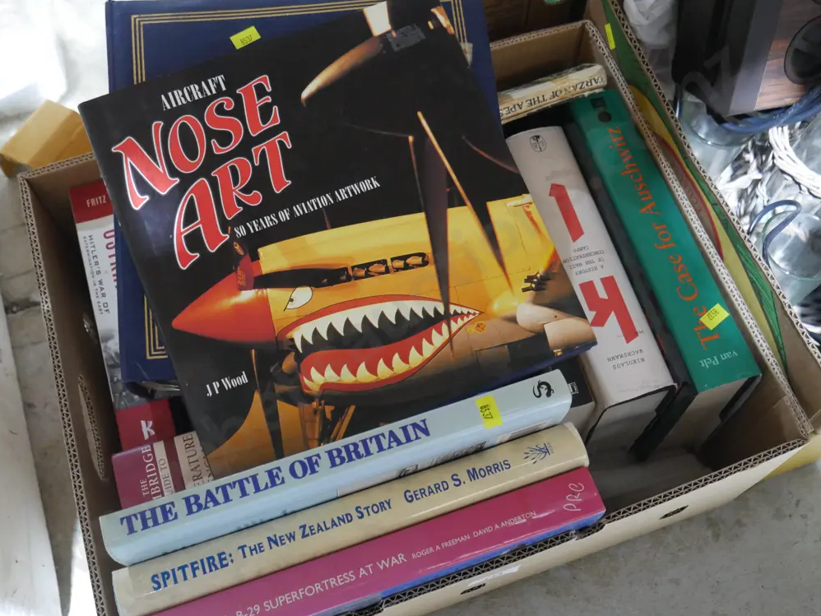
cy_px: 312
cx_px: 401
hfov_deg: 47.8
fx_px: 925
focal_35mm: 39
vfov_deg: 36.8
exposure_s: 1/40
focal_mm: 19
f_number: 4.1
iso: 3200
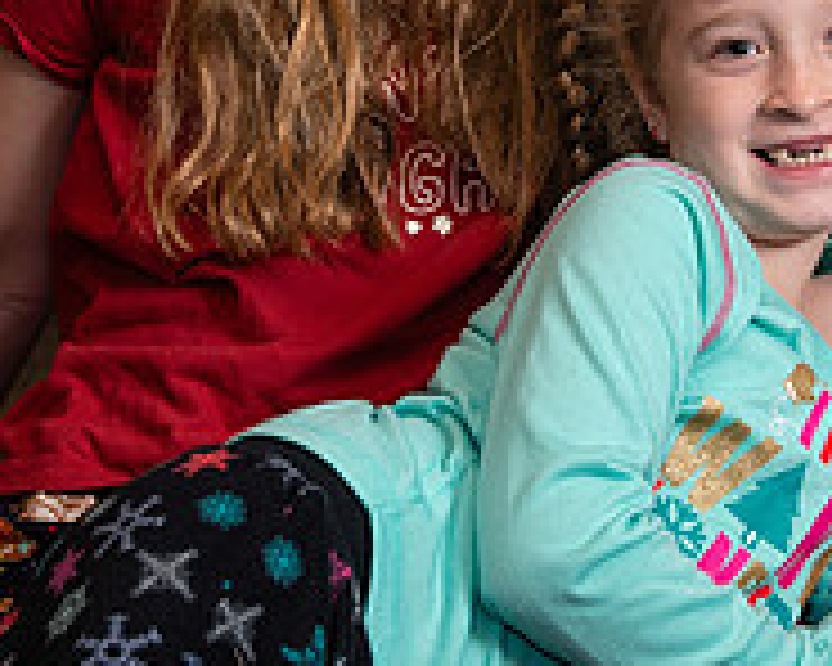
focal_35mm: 138
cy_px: 70
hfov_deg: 13.9
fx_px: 3398
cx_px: 720
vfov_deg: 11.1
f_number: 5
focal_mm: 47
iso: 160
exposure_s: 1/250
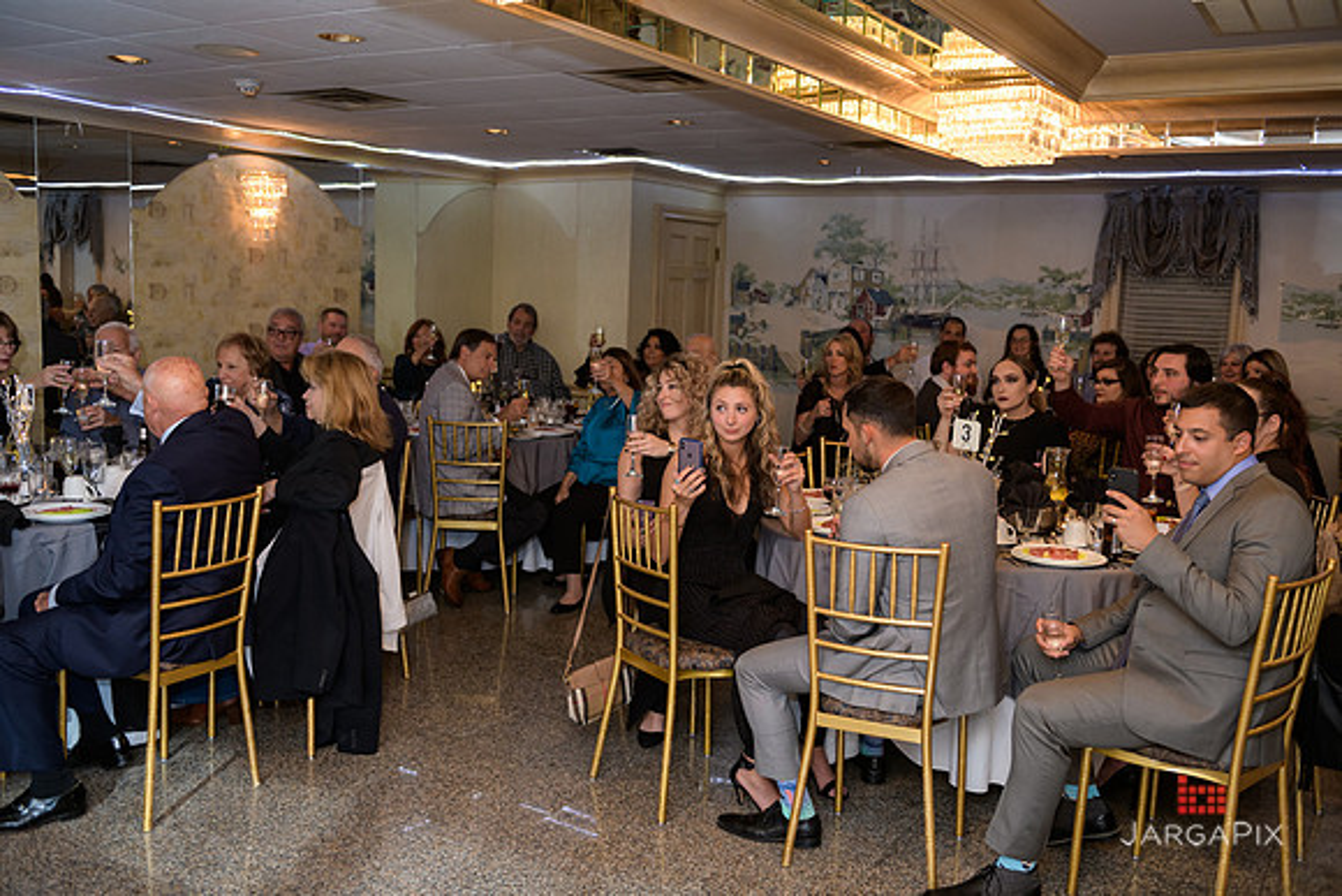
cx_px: 671
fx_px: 1193
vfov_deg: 41.1
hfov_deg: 58.7
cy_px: 448
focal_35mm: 32
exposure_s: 1/125
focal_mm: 32
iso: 800
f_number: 3.2
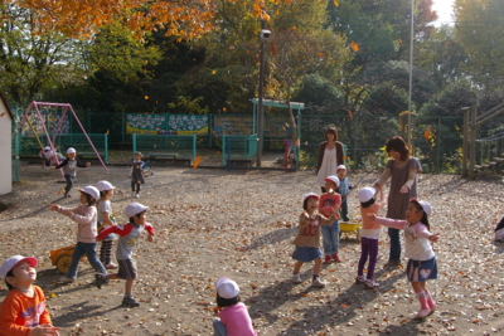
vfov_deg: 31.9
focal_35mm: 42
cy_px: 168
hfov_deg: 46.4
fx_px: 588
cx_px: 252
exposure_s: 1/250
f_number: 8
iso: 200
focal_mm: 28
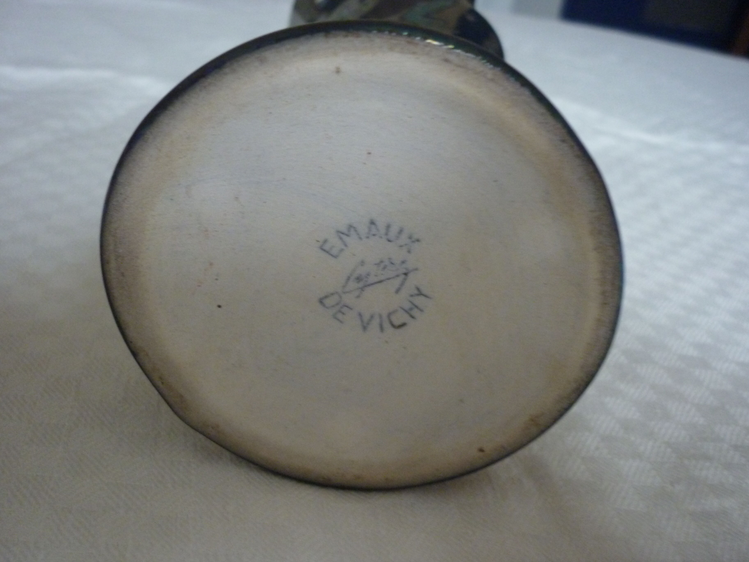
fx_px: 714
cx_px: 374
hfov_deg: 55.4
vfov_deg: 42.9
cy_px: 281
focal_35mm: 33
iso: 400
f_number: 2.8
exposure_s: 1/10
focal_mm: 5.5
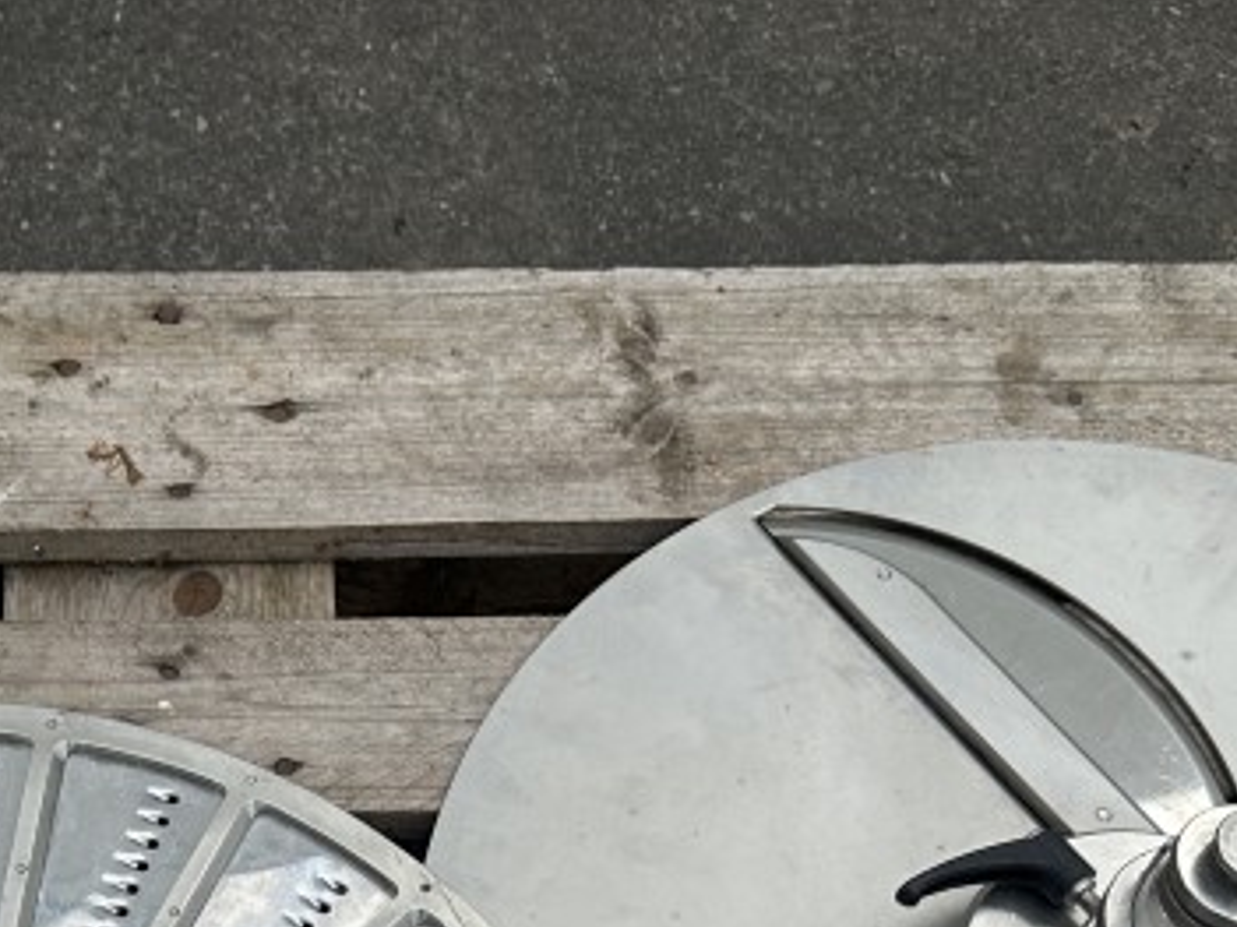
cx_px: 201
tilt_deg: -64.7
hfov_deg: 27.1
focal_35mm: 70
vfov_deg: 19.5
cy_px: 1184
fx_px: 2501
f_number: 1.78
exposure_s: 1/2967
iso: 80
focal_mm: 6.86
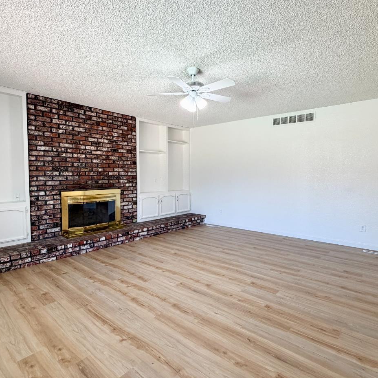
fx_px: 247
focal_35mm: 20
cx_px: 189
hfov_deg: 74.8
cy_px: 188
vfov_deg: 74.8
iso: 200
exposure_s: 1/120
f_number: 2.2
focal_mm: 2.22
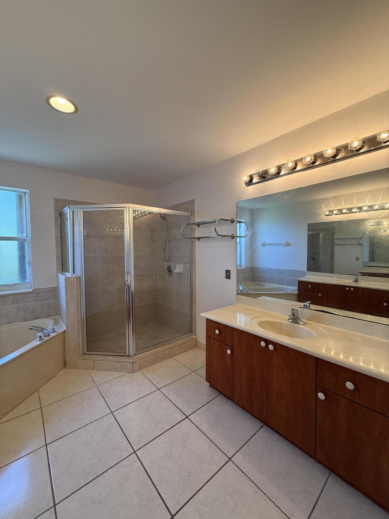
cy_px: 260
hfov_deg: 85.7
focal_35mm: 14
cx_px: 194
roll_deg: -0.5
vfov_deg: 102.1
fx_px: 210
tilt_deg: -3.6
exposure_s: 1/120
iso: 125
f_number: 2.2
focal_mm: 2.22
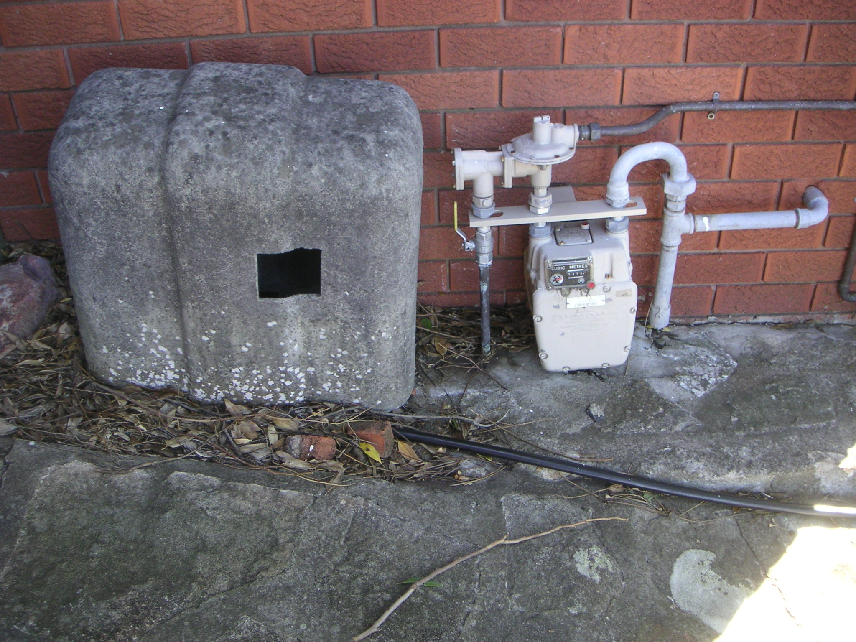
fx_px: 940
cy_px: 321
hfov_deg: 49.0
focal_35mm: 38
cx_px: 428
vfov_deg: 37.7
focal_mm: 6
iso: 80
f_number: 2.8
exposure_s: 1/45
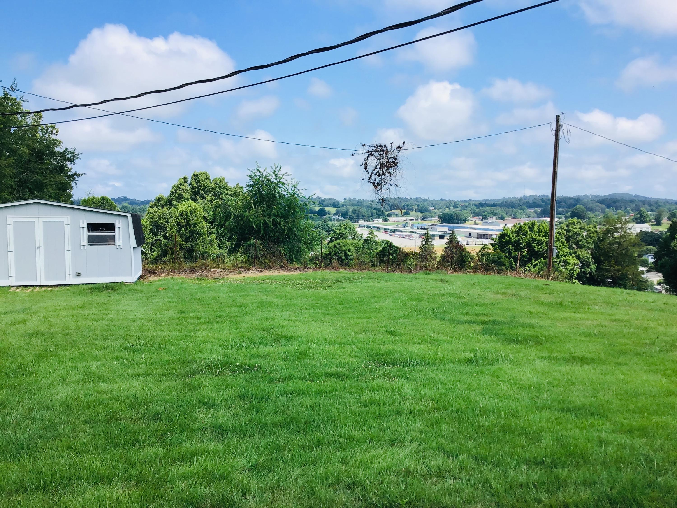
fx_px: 606
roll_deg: +0.4
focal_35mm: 31
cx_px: 338
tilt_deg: -4.0
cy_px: 254
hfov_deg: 58.4
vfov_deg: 45.4
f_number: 2.4
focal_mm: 3.3
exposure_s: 1/1116
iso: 25
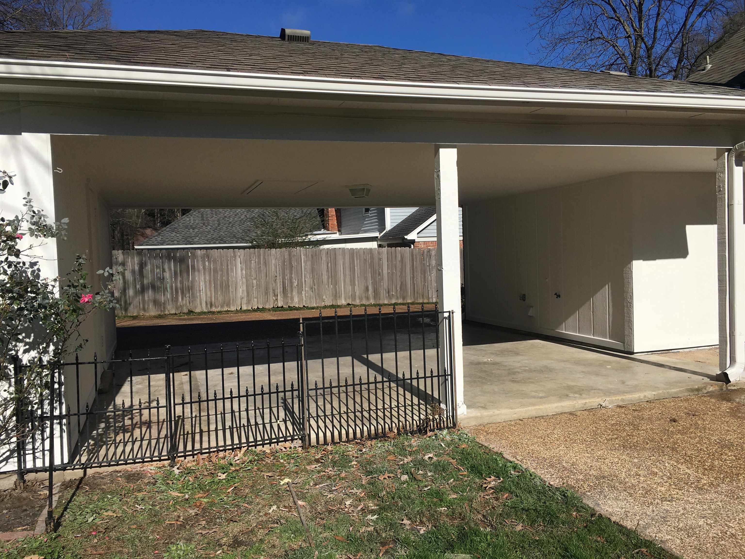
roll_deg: +1.0
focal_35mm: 29
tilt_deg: -1.8
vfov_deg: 48.2
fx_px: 624
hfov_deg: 61.7
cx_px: 372
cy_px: 280
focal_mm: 4.15
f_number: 2.2
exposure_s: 1/2404
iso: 25
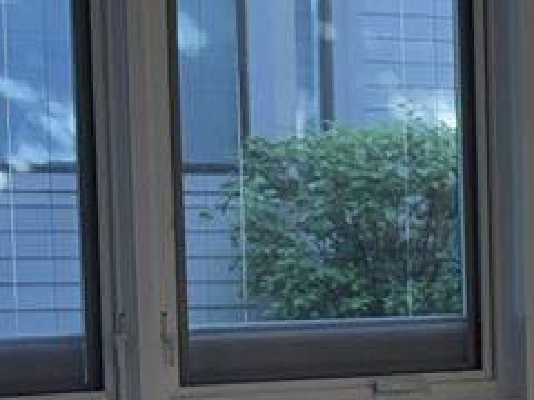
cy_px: 349
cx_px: 1228
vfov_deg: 11.5
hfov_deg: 12.5
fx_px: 1975
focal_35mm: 128
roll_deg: -0.8
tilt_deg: -4.9
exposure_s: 1/237
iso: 125
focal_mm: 6.76
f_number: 1.78
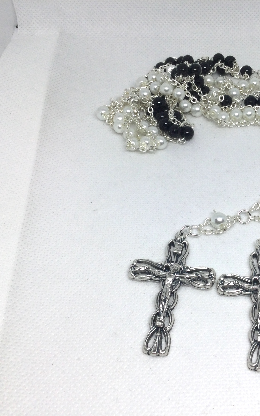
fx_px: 499
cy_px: 208
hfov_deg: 28.4
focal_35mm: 44
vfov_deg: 45.3
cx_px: 219
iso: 40
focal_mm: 3.3
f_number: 2.4
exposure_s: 1/120
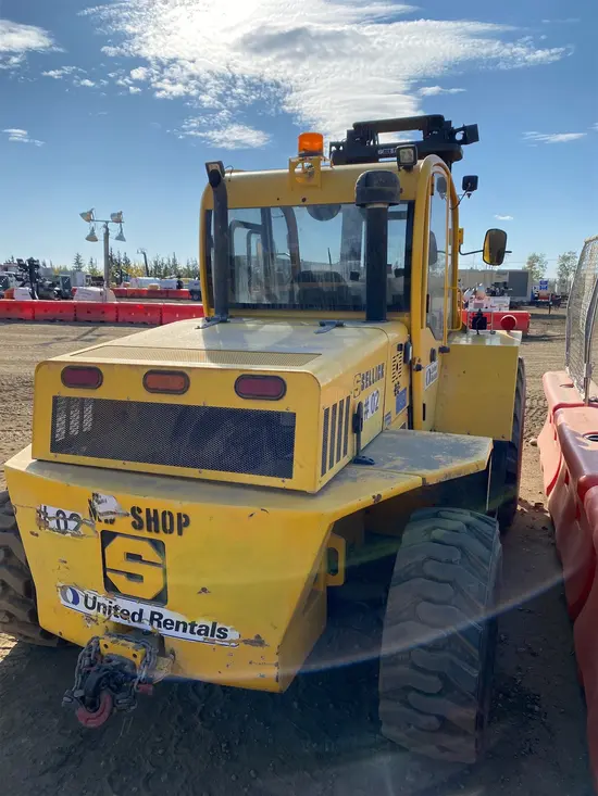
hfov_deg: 53.1
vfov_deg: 67.3
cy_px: 398
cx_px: 299
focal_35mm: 26
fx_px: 599
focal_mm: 4.25
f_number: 1.8
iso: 32
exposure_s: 1/3205
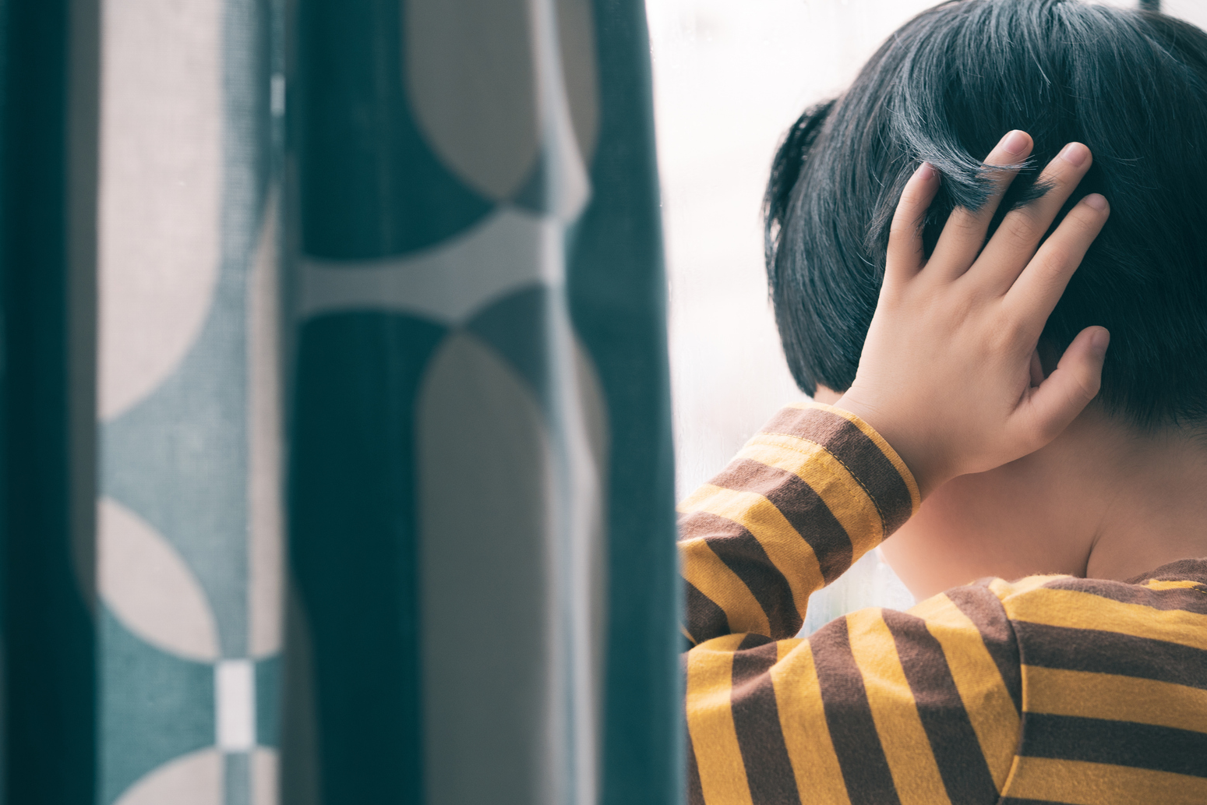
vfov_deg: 11.9
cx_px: 663
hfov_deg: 17.8
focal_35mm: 115
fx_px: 3856
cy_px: 393
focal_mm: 56
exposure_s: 1/100
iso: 100
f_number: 2.5
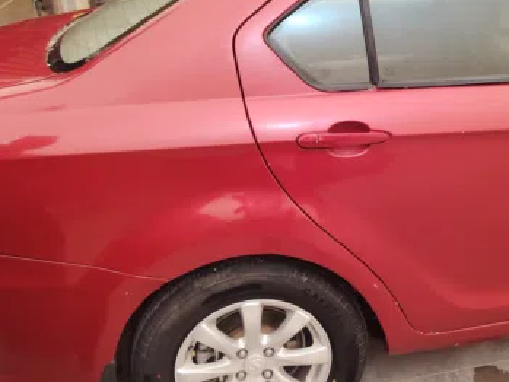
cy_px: 156
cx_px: 372
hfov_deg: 41.8
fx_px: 647
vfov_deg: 32.8
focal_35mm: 44
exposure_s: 1/900
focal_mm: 5.25
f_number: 1.75
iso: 703
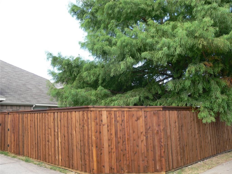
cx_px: 116
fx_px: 235
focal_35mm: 35
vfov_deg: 40.7
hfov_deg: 52.6
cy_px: 87
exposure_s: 1/60
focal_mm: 7.4
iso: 80
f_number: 4
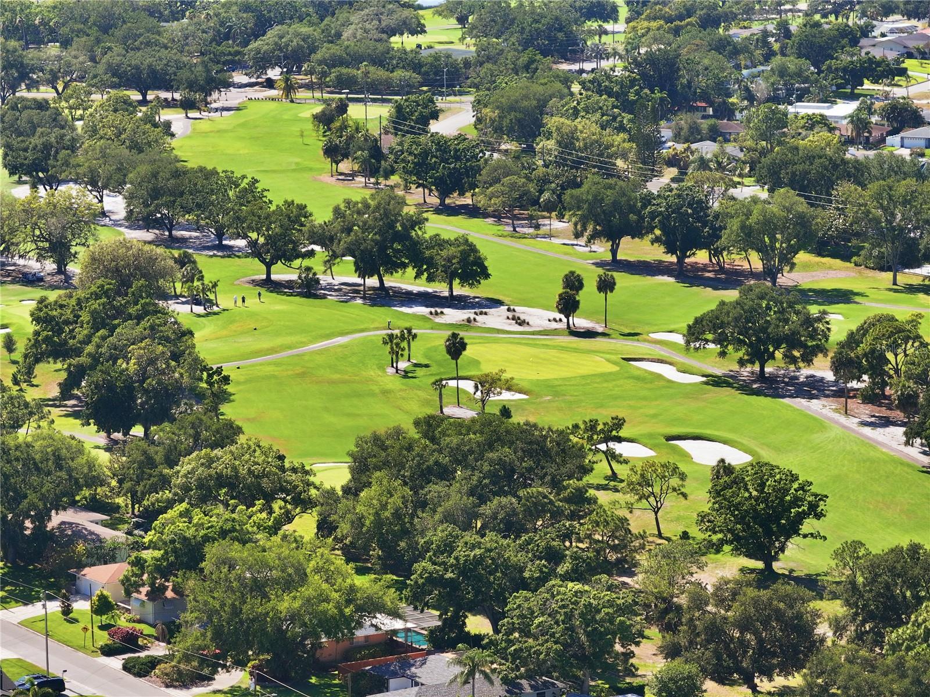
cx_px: 465
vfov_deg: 8.9
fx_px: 4460
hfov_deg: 11.9
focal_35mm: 166
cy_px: 348
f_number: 3.4
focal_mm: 30.7
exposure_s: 1/500
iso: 100
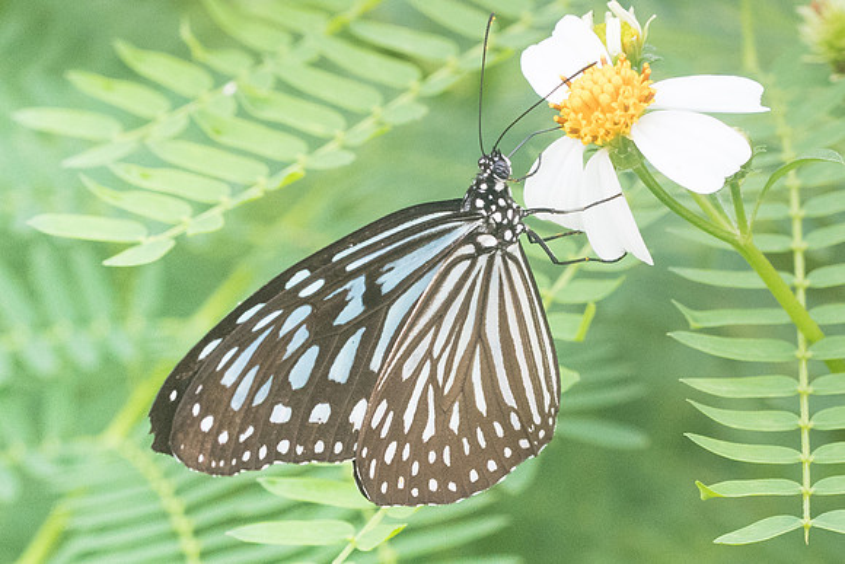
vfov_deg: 2.2
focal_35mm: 621
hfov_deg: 3.3
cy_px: 331
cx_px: 460
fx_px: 14570
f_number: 7.1
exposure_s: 1/320
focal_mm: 150
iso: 800
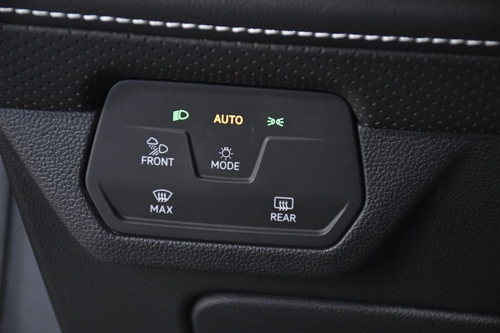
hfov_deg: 13.7
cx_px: 250
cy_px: 166
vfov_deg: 9.2
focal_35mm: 150
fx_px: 2083
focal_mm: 100
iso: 2500
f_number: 5.6
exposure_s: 1/160
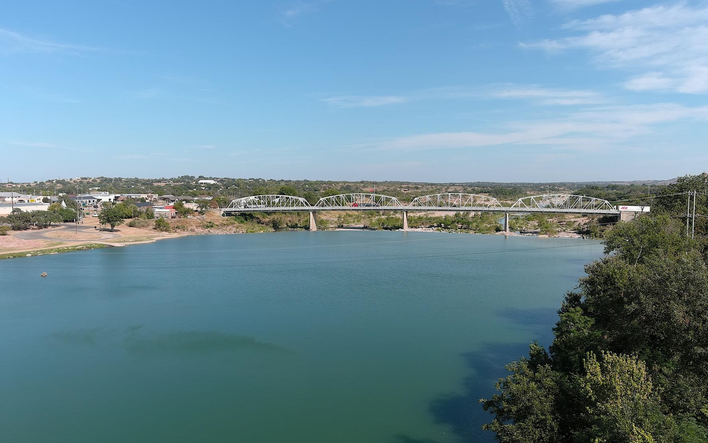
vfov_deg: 41.8
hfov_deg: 62.9
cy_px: 224
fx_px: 579
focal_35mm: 30
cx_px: 353
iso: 100
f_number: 2.8
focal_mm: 10.57
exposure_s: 1/1250
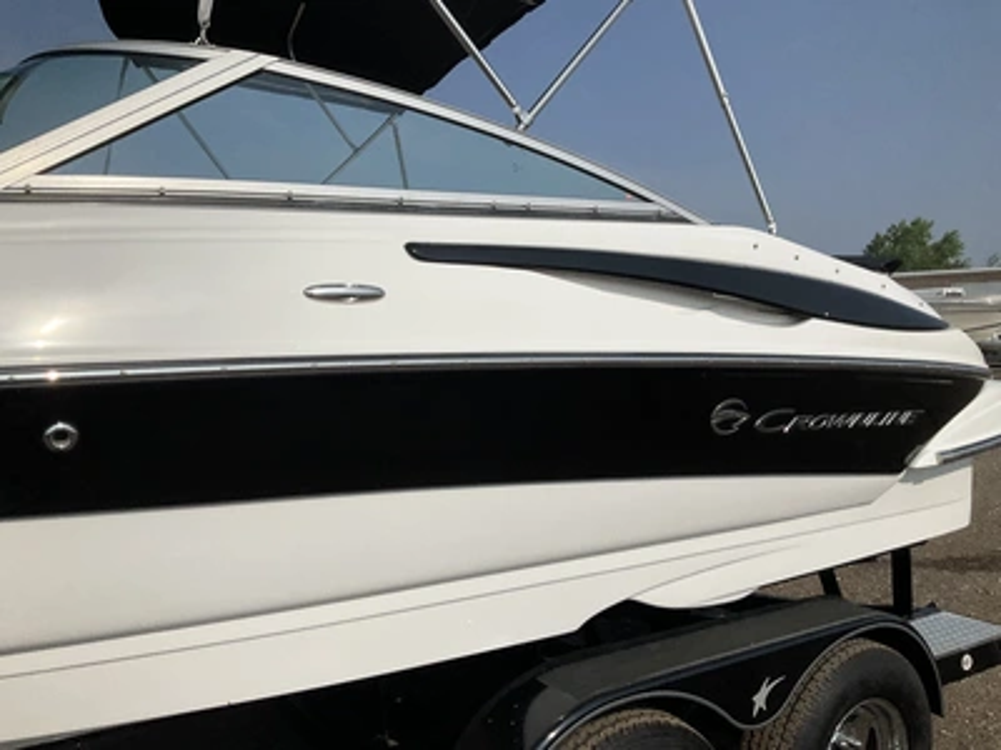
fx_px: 839
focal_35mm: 29
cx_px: 500
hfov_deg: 61.7
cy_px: 375
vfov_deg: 48.2
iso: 25
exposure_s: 1/4785
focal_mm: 3
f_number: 1.8
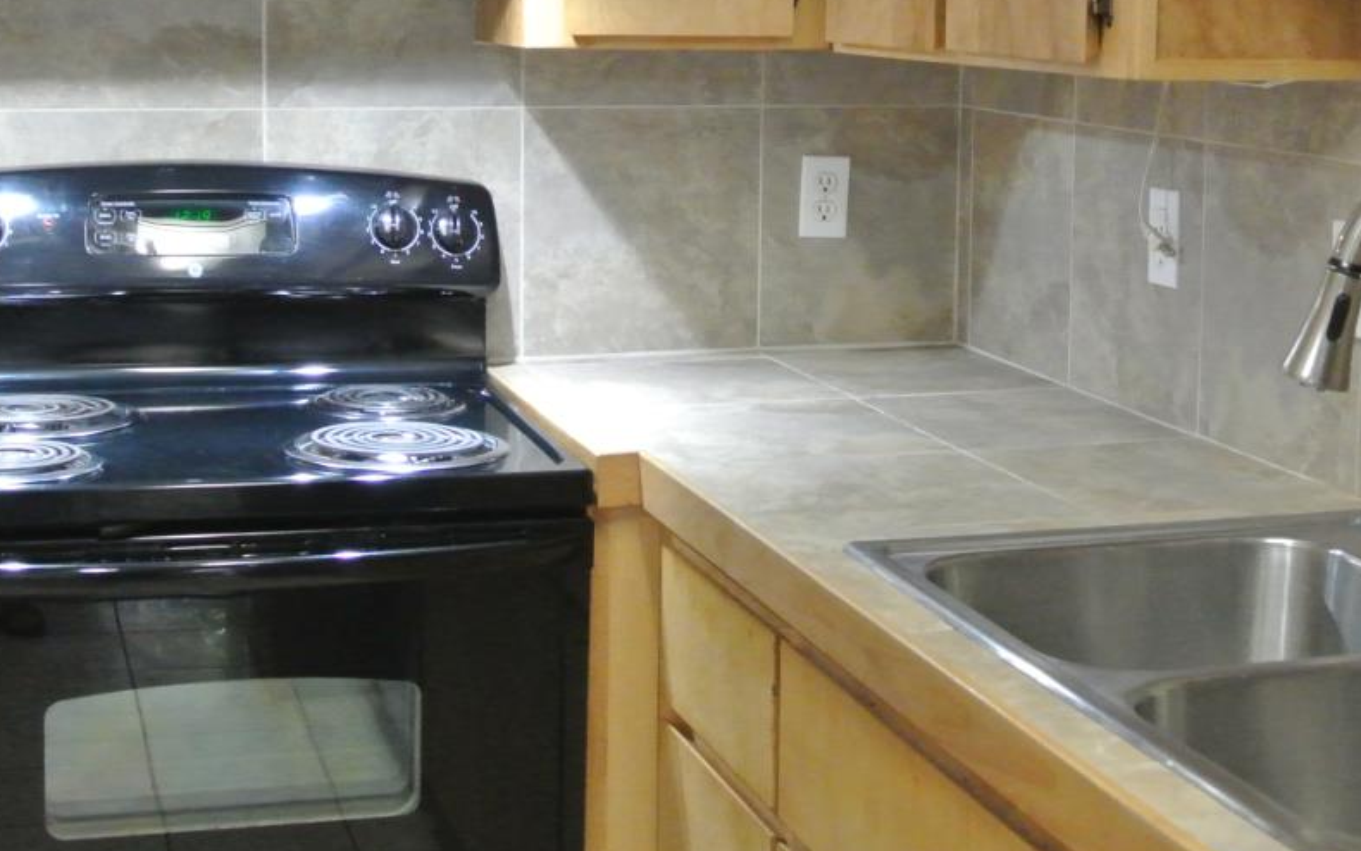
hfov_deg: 32.9
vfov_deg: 20.8
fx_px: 2300
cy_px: 246
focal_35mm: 62
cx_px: 784
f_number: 3.8
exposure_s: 1/60
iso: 2200
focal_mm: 12.2
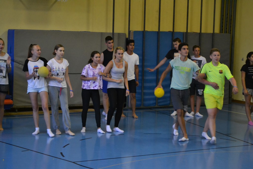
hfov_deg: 24.6
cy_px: 84
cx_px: 126
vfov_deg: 16.6
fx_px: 580
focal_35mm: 82
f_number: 5.6
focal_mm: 55
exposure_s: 1/30
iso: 3200
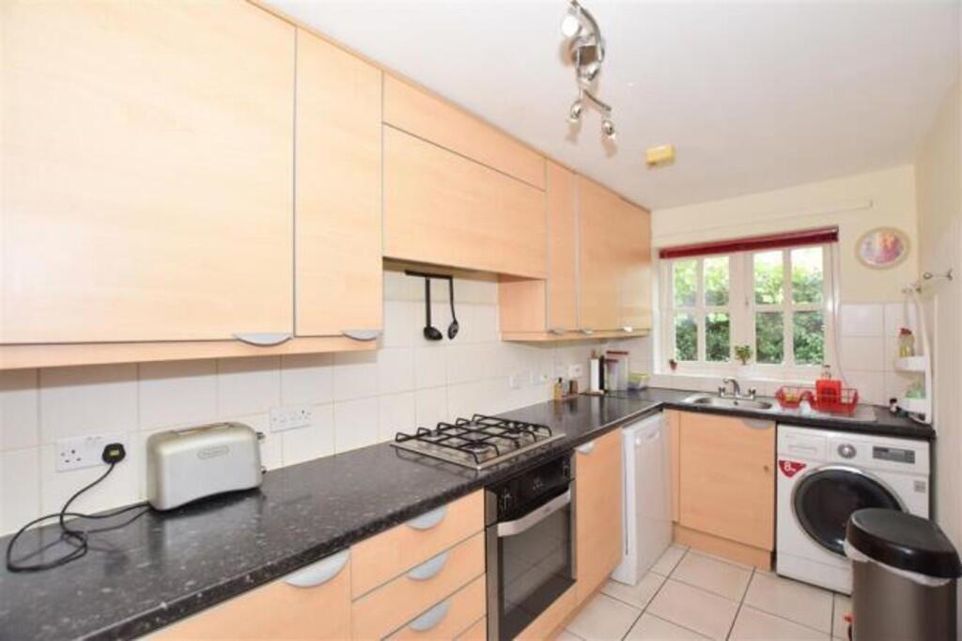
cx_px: 481
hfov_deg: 100.4
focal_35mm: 15
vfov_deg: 77.3
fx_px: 401
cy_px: 320
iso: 500
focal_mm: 10
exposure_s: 1/60
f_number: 5
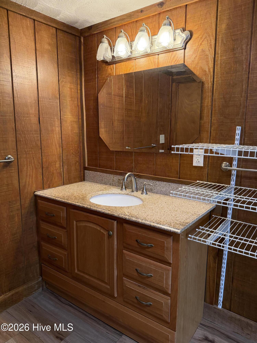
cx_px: 128
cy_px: 172
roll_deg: -1.5
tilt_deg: -8.0
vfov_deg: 71.6
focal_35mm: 24
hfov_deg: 56.8
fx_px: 238
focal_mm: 6.76
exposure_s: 1/120
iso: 320
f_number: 1.78
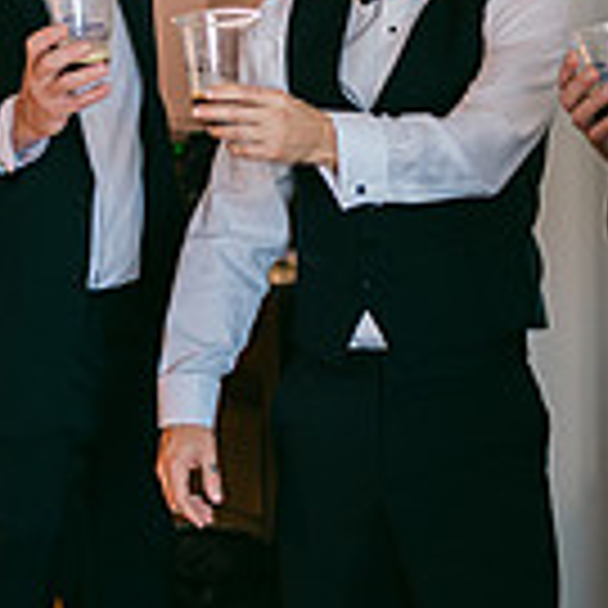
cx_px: 437
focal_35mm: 128
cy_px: 83
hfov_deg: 13.6
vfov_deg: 13.5
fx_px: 2544
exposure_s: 1/160
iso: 400
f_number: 1.2
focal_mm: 35
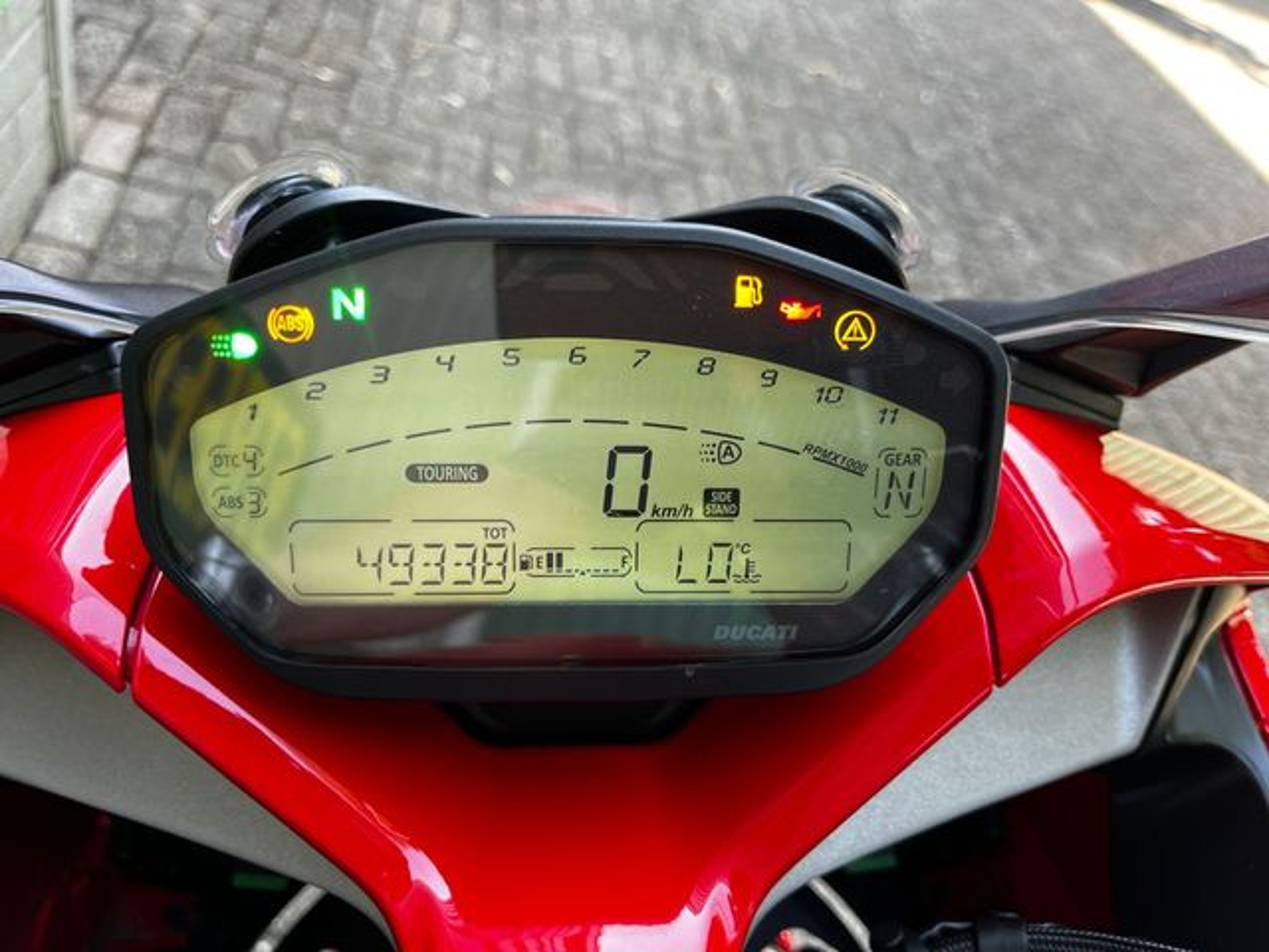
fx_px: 953
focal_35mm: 26
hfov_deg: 67.3
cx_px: 634
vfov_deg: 53.1
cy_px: 476
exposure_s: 1/71
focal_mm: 5.1
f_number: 1.6
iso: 40
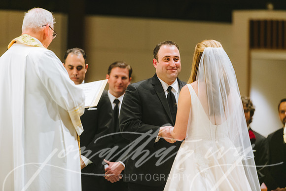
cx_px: 143
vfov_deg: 6.9
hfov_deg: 10.3
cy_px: 96
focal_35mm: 200
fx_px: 1589
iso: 3200
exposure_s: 1/200
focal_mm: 200
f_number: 2.8
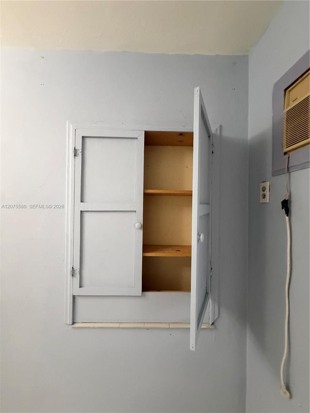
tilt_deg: +2.1
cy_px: 206
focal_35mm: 14
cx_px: 155
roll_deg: -1.1
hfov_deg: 85.7
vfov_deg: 102.1
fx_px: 167
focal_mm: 2.22
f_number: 2.2
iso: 640
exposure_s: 1/60
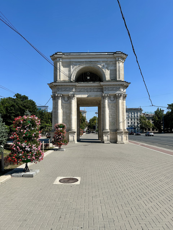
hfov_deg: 53.1
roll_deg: +0.4
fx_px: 173
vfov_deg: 67.3
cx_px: 86
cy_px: 115
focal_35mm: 26
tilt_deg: +4.4
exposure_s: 1/4630
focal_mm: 5.7
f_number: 1.5
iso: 50
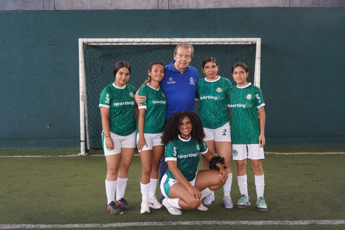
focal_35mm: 50
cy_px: 115
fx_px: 479
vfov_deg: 27.0
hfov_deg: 39.6
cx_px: 172
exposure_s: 1/160
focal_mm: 50
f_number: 4
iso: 800
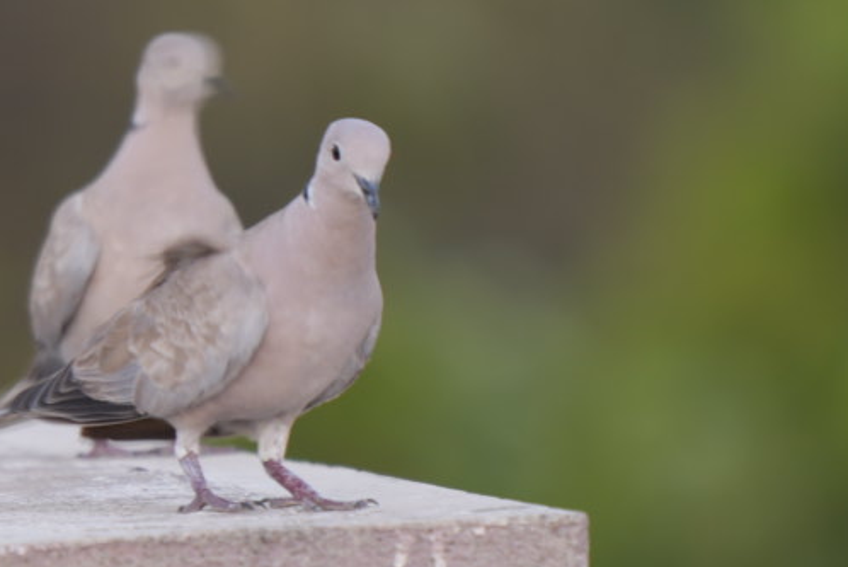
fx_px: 45925
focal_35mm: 1948
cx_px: 232
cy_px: 291
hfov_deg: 1.1
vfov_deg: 0.7
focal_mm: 600
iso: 160
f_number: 6.3
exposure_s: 1/13
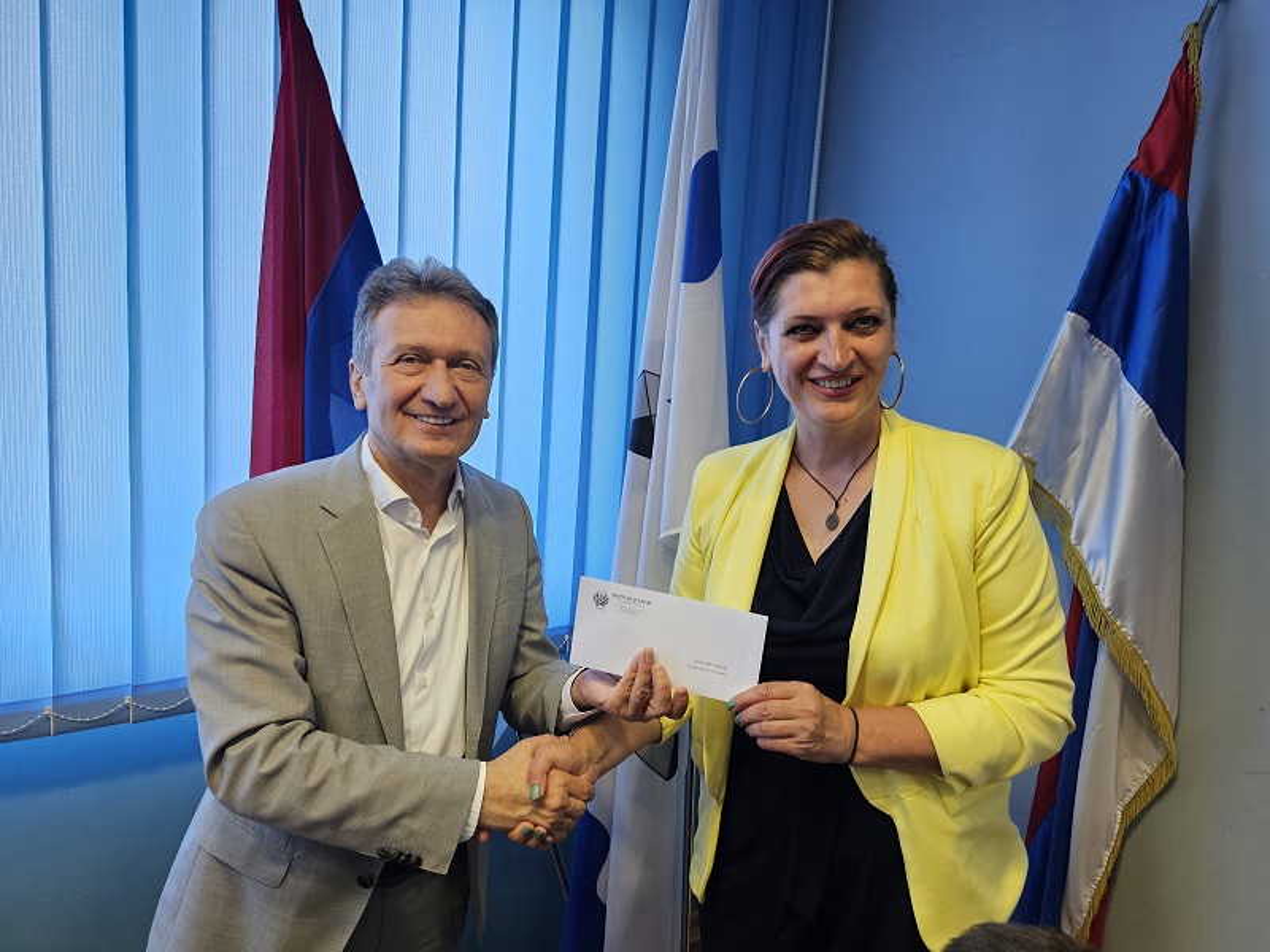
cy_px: 476
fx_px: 844
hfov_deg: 73.9
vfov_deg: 58.9
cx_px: 635
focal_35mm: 23
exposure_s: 1/100
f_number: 1.7
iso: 250
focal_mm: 6.3
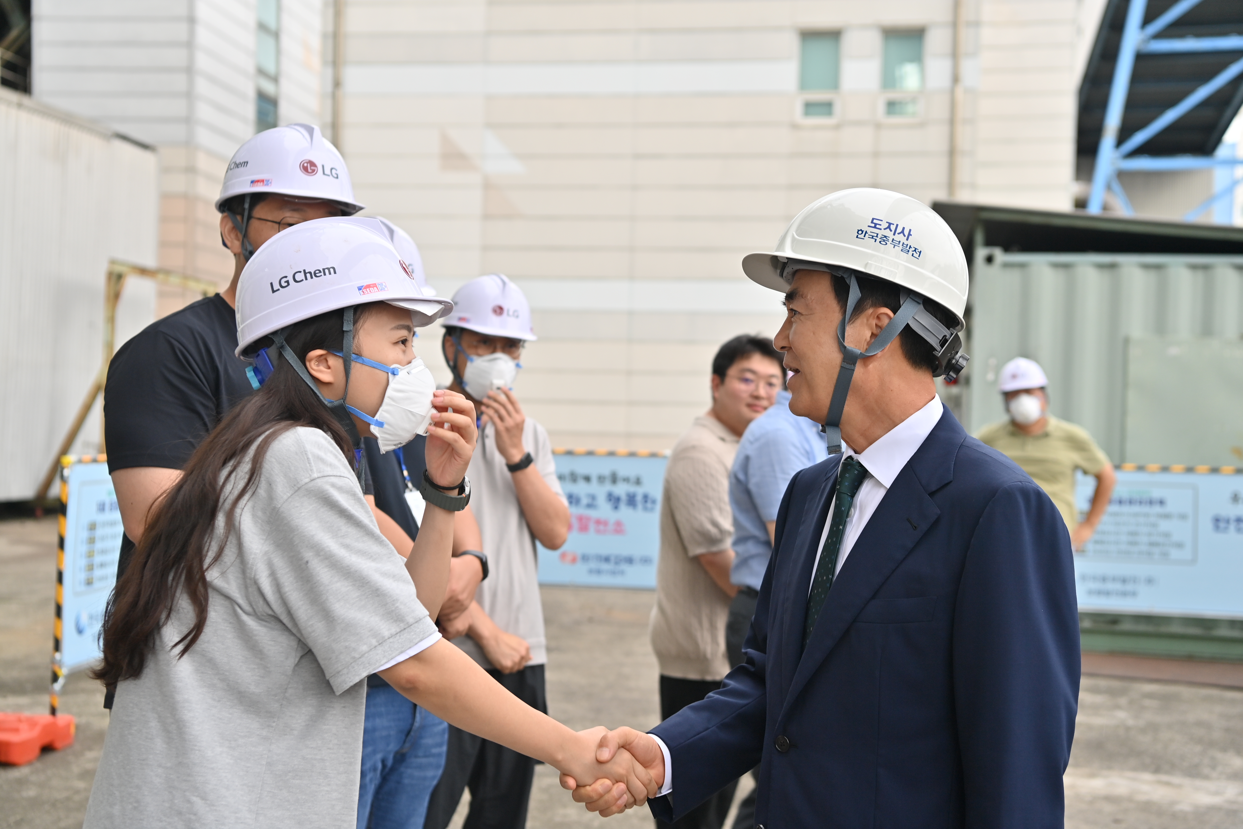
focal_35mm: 48
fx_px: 1657
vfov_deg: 28.1
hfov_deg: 41.1
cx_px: 622
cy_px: 414
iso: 200
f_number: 4
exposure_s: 1/200
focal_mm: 48
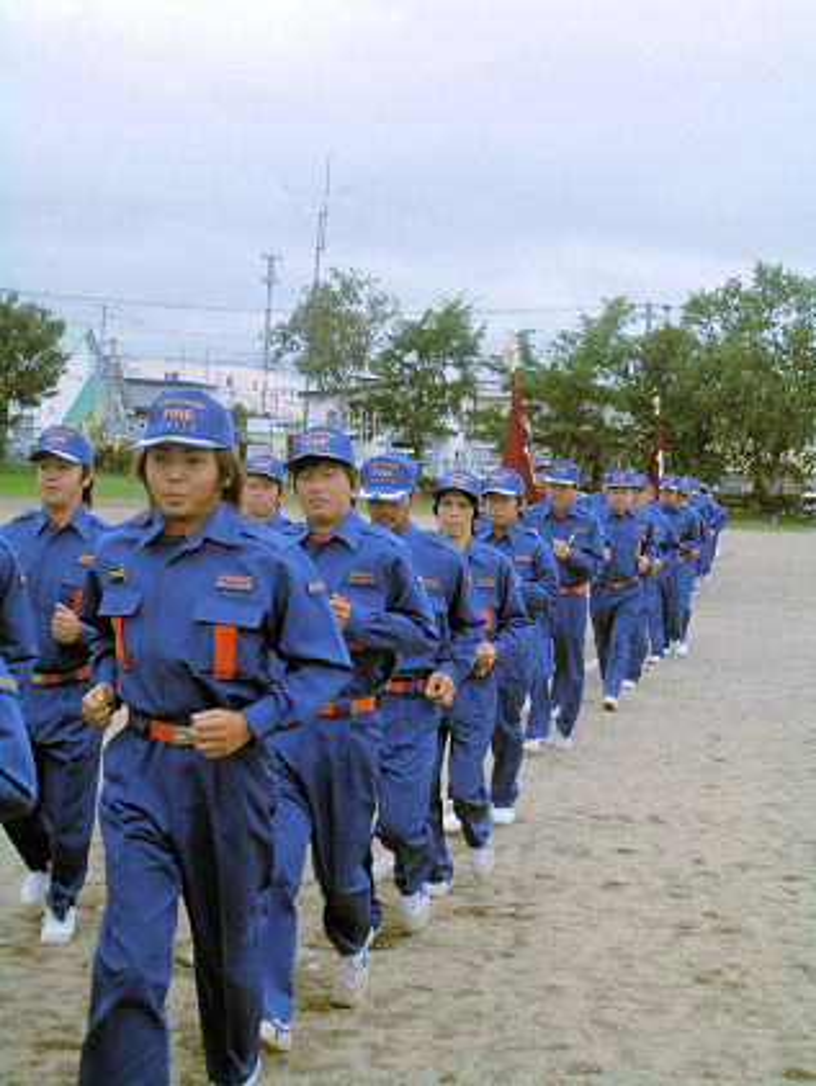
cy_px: 543
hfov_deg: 23.7
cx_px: 408
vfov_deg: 31.2
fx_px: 1947
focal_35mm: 62
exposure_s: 1/500
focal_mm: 10.2
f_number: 3.5
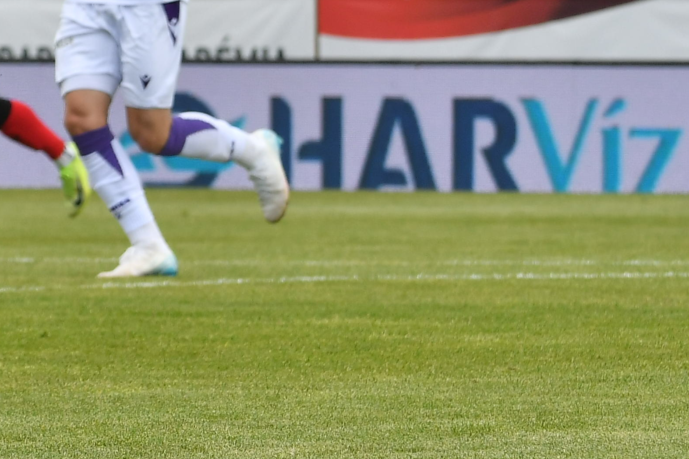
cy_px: -251
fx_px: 12704
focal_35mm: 664
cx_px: -236
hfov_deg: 3.1
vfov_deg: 2.1
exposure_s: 1/1250
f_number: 5.6
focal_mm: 125
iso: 200
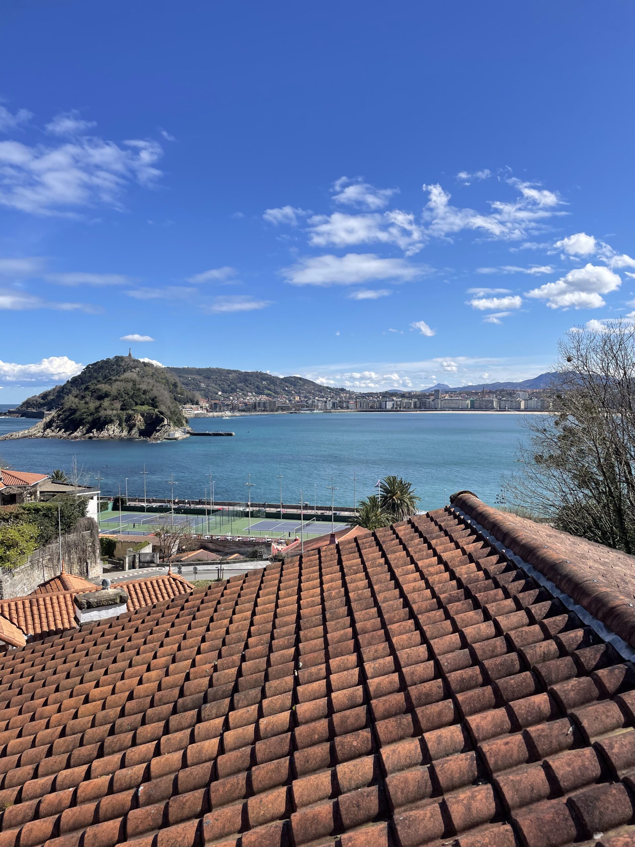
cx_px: 318
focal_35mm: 26
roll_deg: -2.5
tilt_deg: -1.2
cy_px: 424
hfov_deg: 53.1
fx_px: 636
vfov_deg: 67.3
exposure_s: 1/3610
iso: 32
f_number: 1.6
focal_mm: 4.2
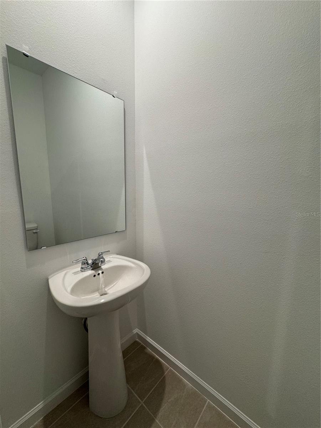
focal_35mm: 14
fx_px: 173
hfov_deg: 85.7
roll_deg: +0.0
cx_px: 160
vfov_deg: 102.1
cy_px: 214
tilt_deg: -9.2
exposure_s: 1/120
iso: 160
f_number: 2.2
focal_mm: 2.22
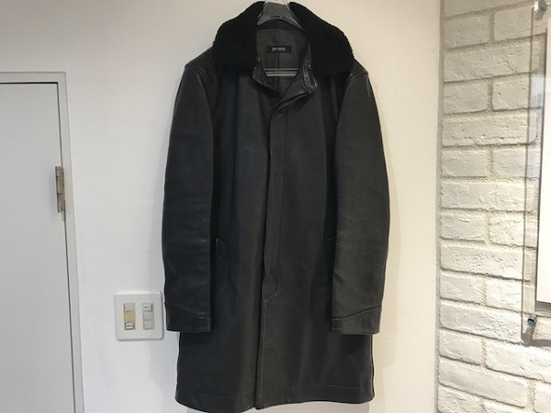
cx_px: 276
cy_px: 206
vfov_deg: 49.7
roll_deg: +1.7
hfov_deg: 63.4
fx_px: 446
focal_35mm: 28
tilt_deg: -4.3
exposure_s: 1/33
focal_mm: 3.99
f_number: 1.8
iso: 40
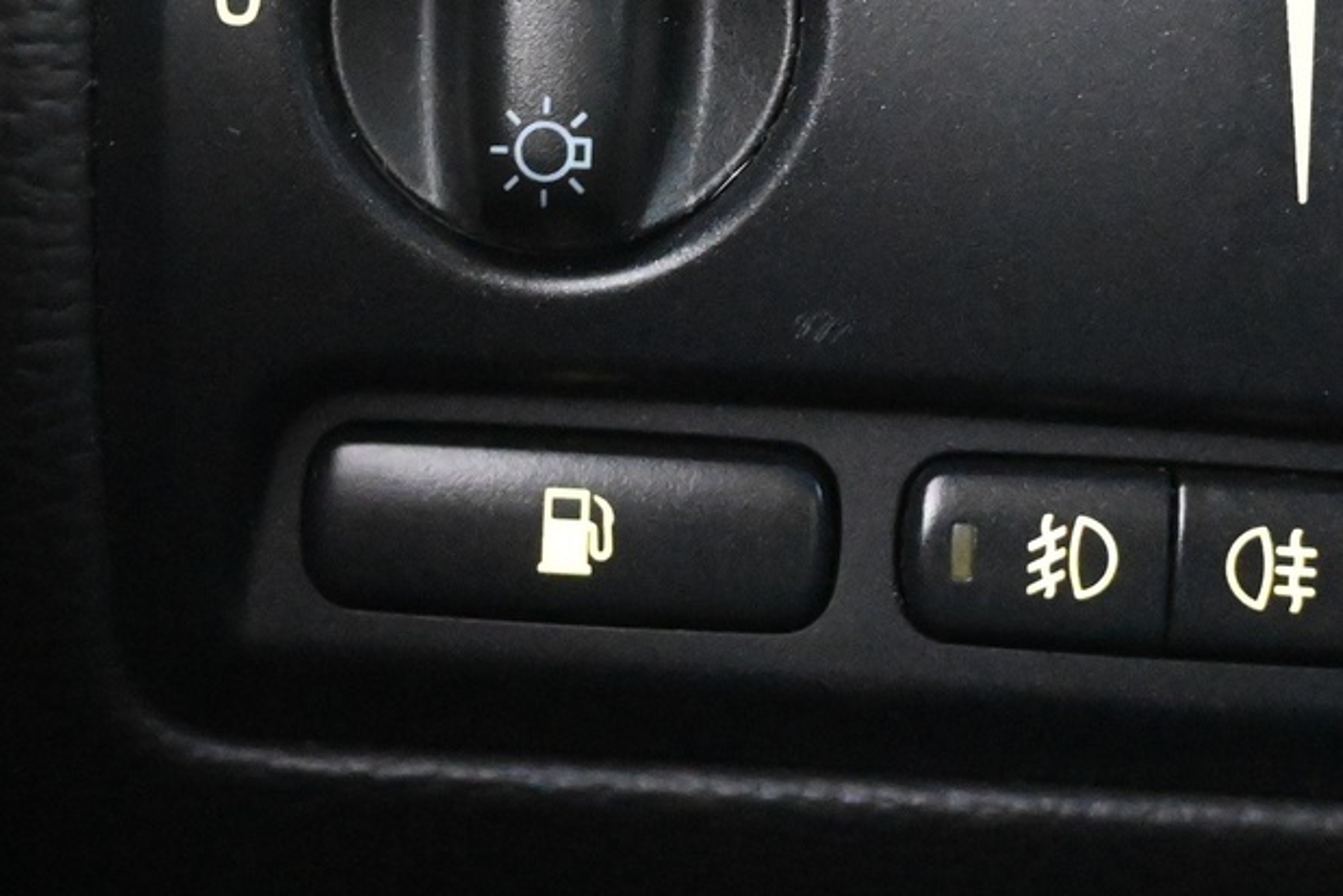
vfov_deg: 14.9
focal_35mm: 90
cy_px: 9
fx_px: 3370
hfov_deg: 22.5
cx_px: 660
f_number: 4.2
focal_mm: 23
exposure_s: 1/40
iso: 11400
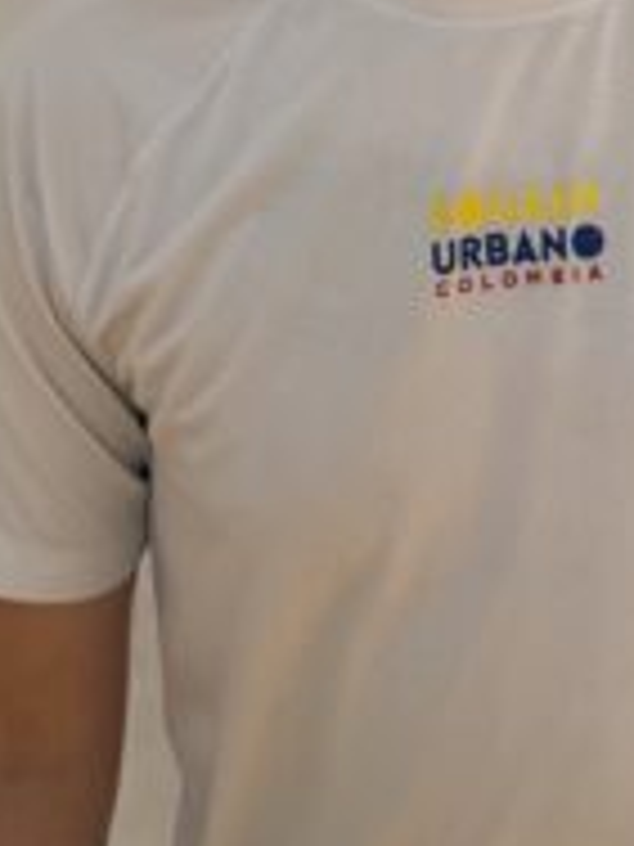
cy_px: -81
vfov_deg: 27.3
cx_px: 551
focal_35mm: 65
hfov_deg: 22.1
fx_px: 1587
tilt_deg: -6.5
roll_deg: -0.5
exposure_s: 1/293
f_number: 1.78
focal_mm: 6.76
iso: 64
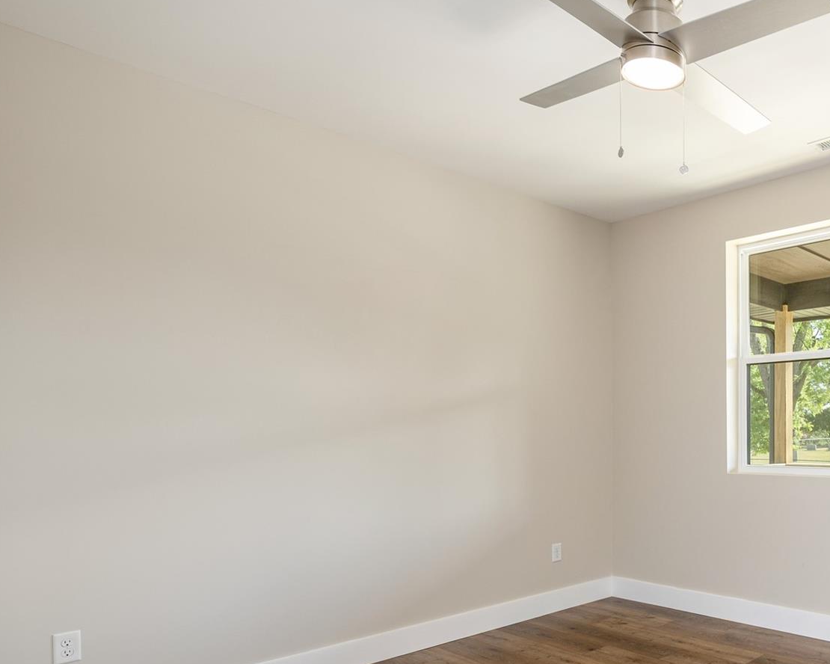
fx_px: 660
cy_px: 436
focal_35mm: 27
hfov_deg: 56.5
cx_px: 731
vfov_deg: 52.5
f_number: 7.1
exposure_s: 1/40
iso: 320
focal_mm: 15.5
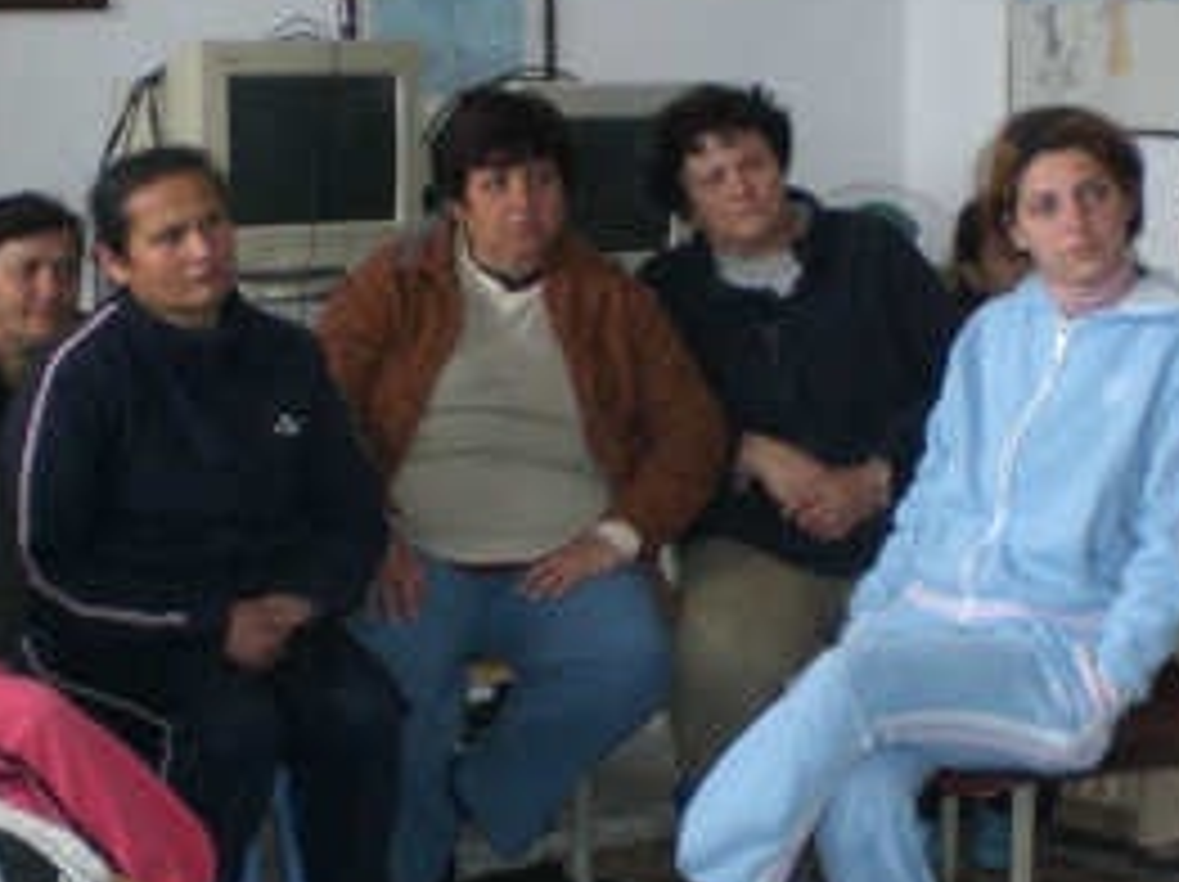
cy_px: 436
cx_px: 778
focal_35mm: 93
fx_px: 3165
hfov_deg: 21.0
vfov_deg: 15.9
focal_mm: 6.3
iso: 200
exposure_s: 1/60
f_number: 3.1
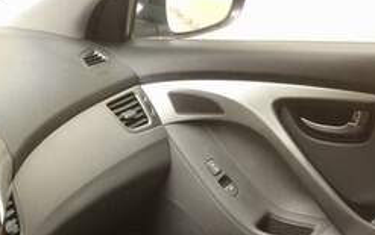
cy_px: 369
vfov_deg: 14.7
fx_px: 839
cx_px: 47
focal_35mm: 82
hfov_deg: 24.6
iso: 40
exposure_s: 1/33
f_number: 2.2
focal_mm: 4.15
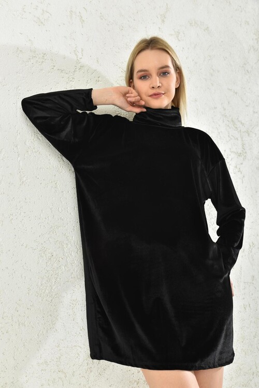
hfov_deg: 29.2
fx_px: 496
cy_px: 194
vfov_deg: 42.7
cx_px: 130
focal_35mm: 46
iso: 100
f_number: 7.1
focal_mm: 46
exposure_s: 1/160
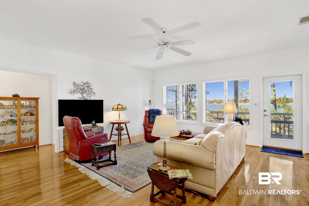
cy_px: 103
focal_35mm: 18
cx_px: 154
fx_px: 154
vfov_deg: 67.4
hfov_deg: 90.0
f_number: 11
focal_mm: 18
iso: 200
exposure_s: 1/5
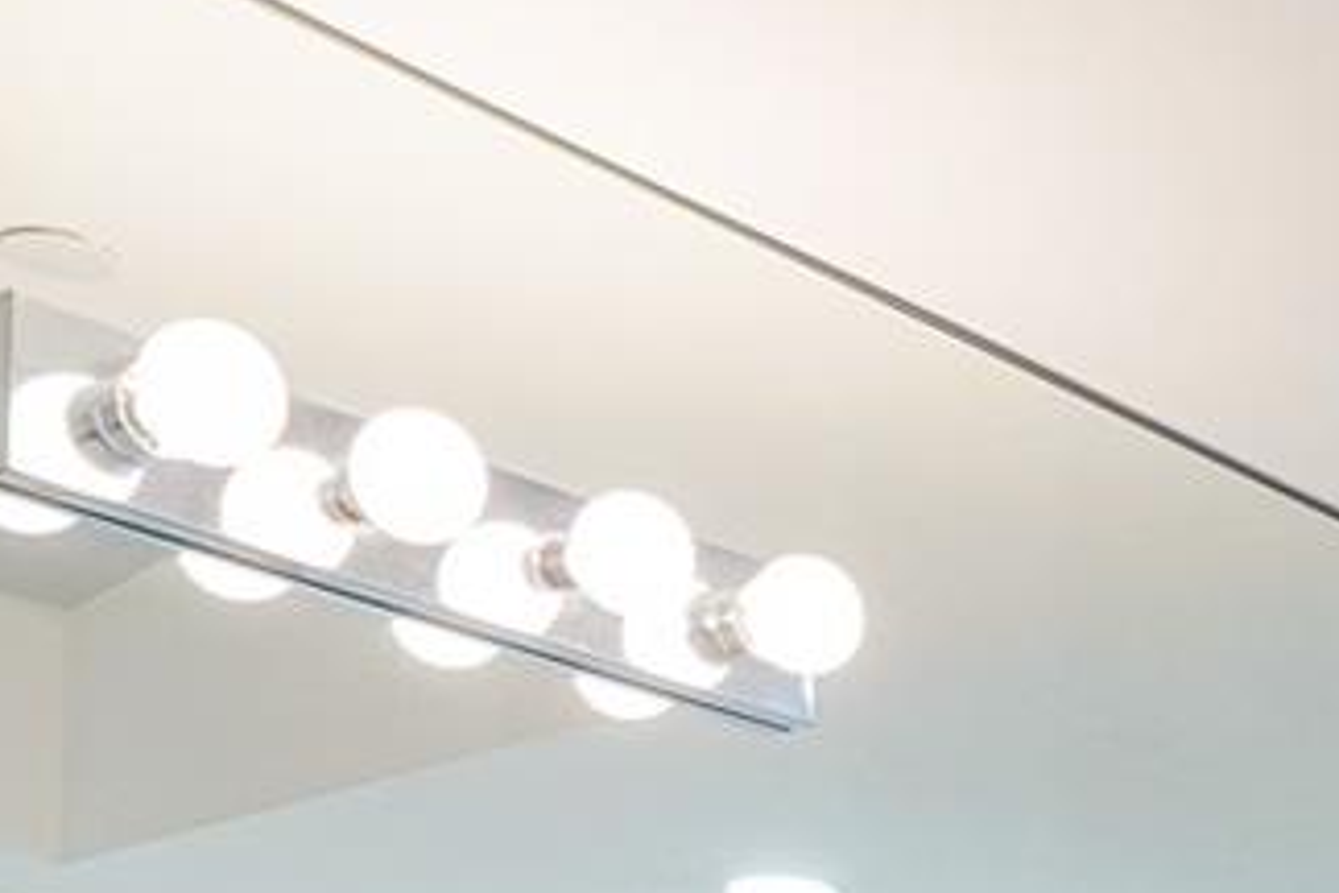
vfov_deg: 14.9
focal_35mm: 79
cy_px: 1629
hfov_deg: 22.5
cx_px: 1814
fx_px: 2938
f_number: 4.5
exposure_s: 1/100
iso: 640
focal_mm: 16
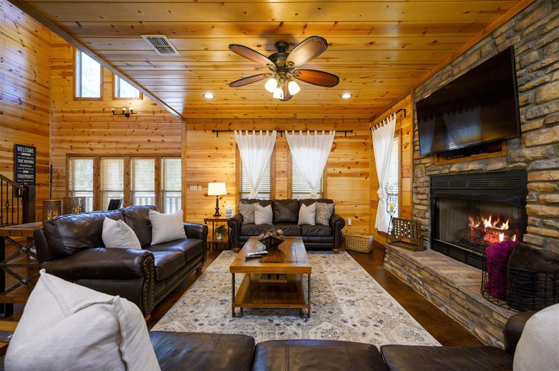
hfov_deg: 104.3
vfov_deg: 81.1
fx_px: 217
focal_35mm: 14
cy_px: 186
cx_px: 280
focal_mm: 14
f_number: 5.6
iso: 500
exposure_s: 1/40
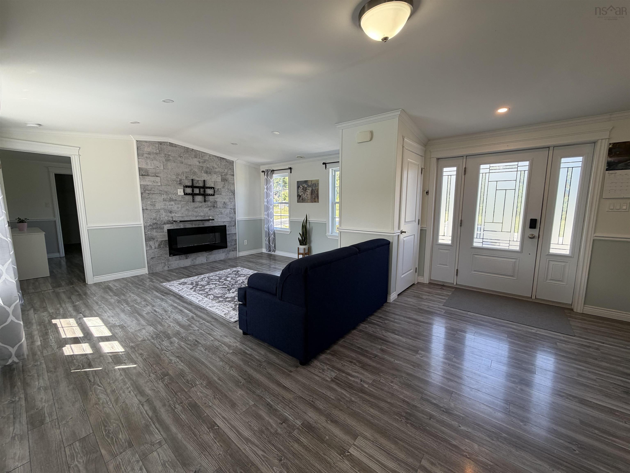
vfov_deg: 85.7
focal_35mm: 14
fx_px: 255
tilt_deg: -7.1
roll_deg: +0.0
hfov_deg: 102.1
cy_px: 236
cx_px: 315
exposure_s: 1/120
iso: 80
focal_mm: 2.22
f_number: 2.2
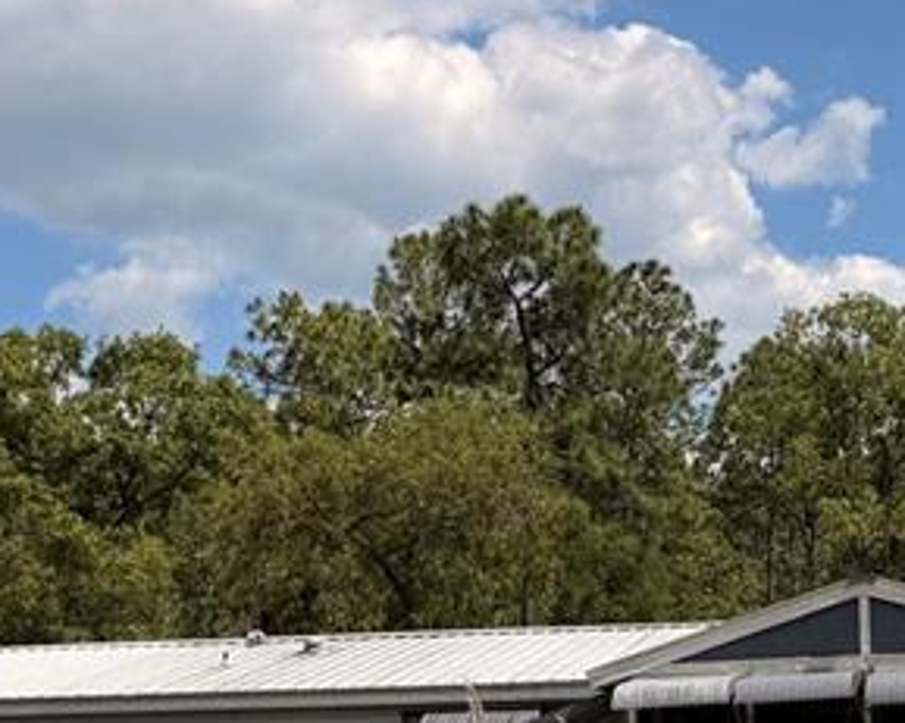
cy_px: 736
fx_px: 2222
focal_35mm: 83
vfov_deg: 18.0
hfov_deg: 22.4
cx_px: 820
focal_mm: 6.76
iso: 80
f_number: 1.78
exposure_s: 1/6173
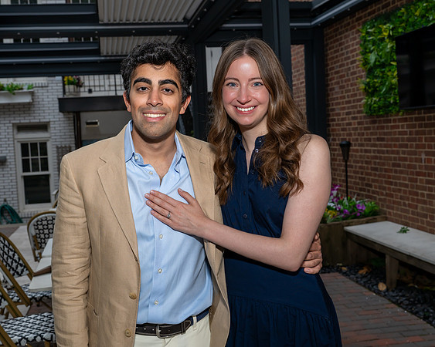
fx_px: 526
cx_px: 208
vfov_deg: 36.6
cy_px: 168
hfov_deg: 44.9
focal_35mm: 41
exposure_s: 1/250
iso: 250
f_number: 6.3
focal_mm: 34.5
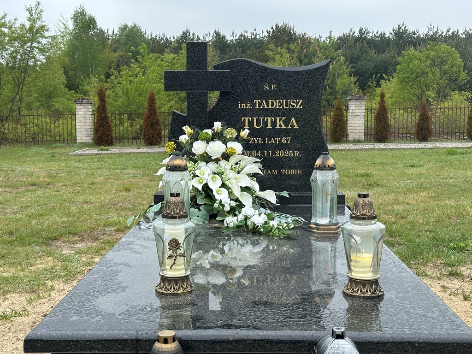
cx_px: 236
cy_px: 177
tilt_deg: -6.2
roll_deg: +0.2
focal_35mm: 48
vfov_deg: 30.3
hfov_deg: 39.7
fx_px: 654
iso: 64
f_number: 1.78
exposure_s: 1/1475
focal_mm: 6.86
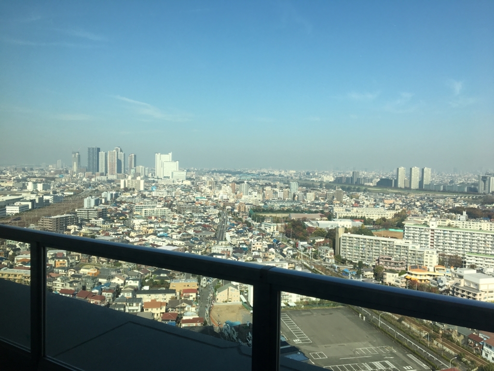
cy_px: 186
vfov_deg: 48.2
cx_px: 247
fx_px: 414
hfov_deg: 61.7
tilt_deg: -2.5
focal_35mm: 29
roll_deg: -1.1
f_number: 2.2
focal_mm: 4.15
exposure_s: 1/1304
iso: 25
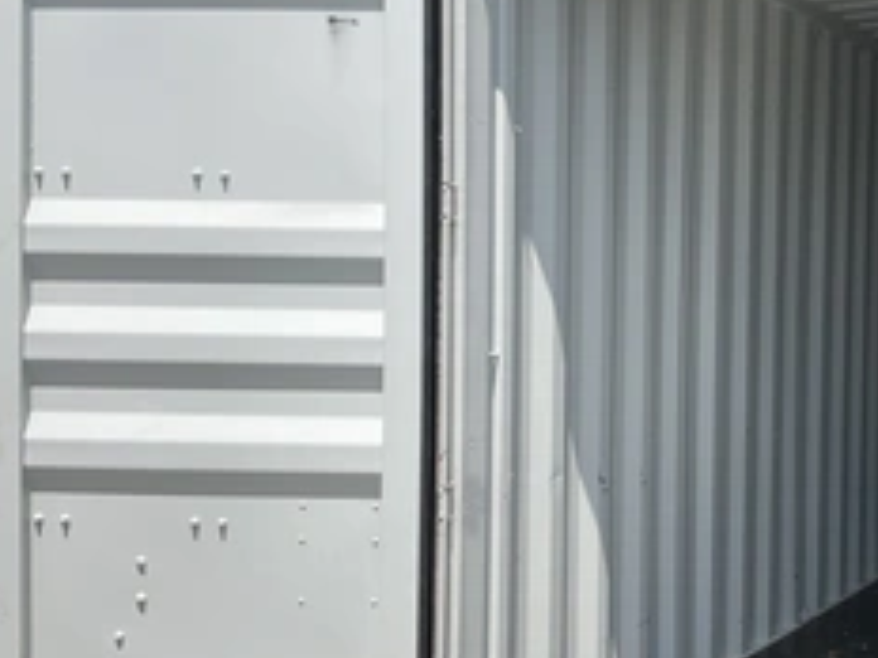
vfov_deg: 29.1
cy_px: 329
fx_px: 1268
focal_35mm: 50
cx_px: 647
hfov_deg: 37.4
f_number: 1.8
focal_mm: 3
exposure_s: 1/2141
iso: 25
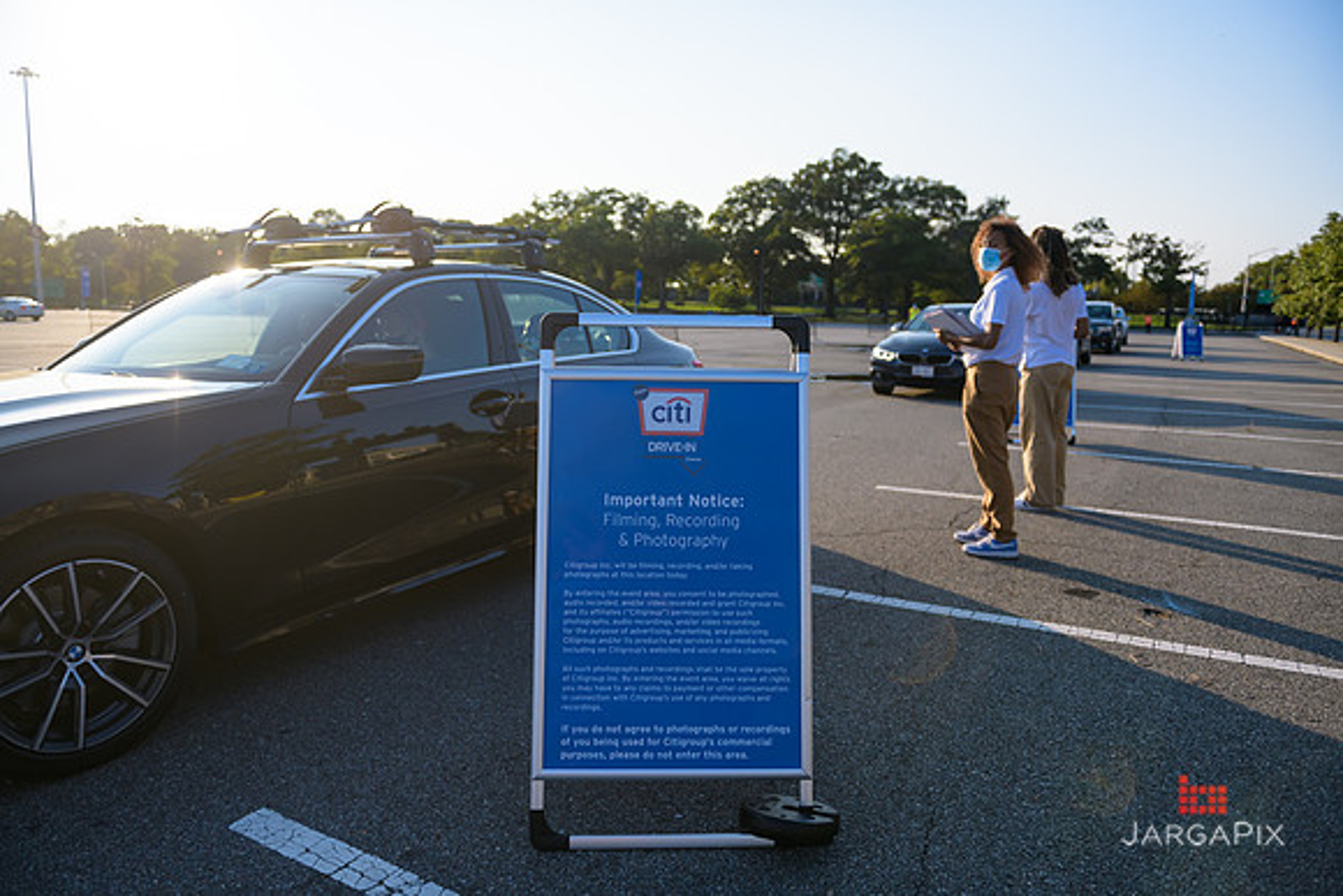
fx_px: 896
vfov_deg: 53.2
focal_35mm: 24
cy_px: 448
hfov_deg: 73.7
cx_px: 672
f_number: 3.2
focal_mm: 24
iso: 200
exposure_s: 1/3200
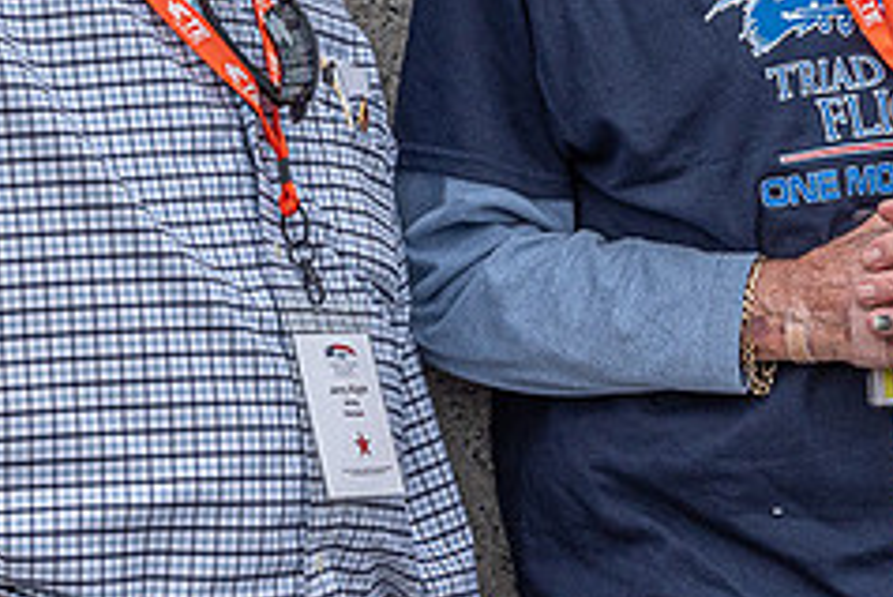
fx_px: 4219
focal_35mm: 170
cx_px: 246
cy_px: -237
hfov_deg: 12.1
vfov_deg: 8.0
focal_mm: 52
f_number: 10
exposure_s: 1/400
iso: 500
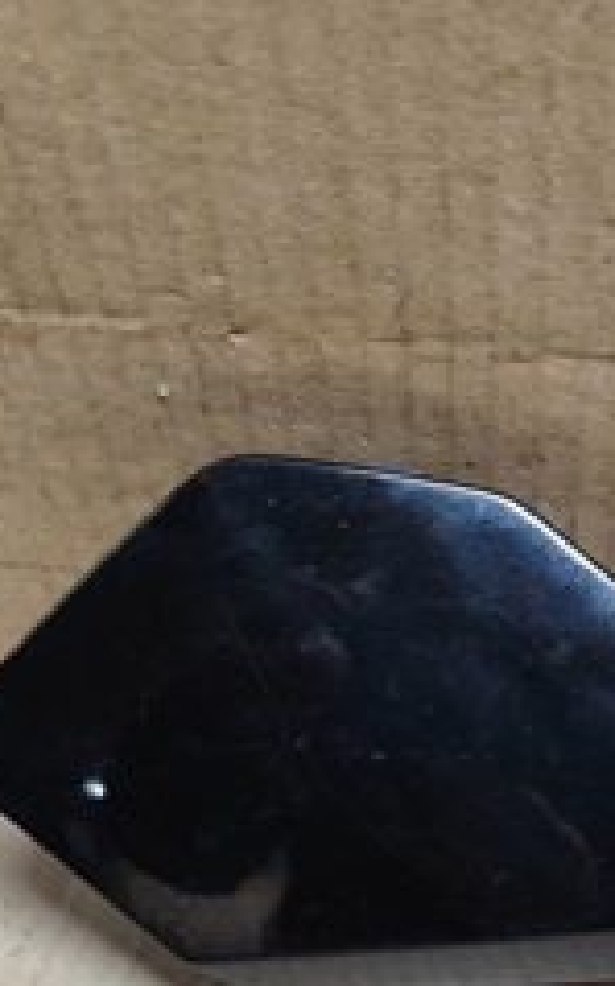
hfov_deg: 26.0
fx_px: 1316
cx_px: 450
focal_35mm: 49
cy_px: 924
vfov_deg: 37.8
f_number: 1.65
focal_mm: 6.19
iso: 400
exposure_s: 1/100
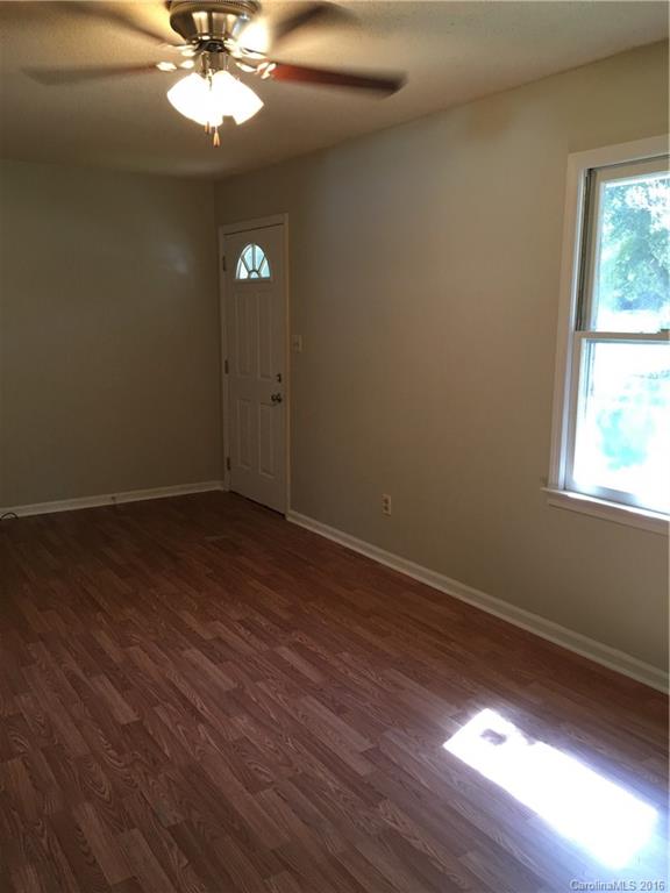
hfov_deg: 48.2
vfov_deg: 61.7
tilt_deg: -9.8
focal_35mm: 29
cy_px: 446
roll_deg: -0.5
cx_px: 335
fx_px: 748
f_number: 2.2
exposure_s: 1/30
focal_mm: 4.15
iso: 80
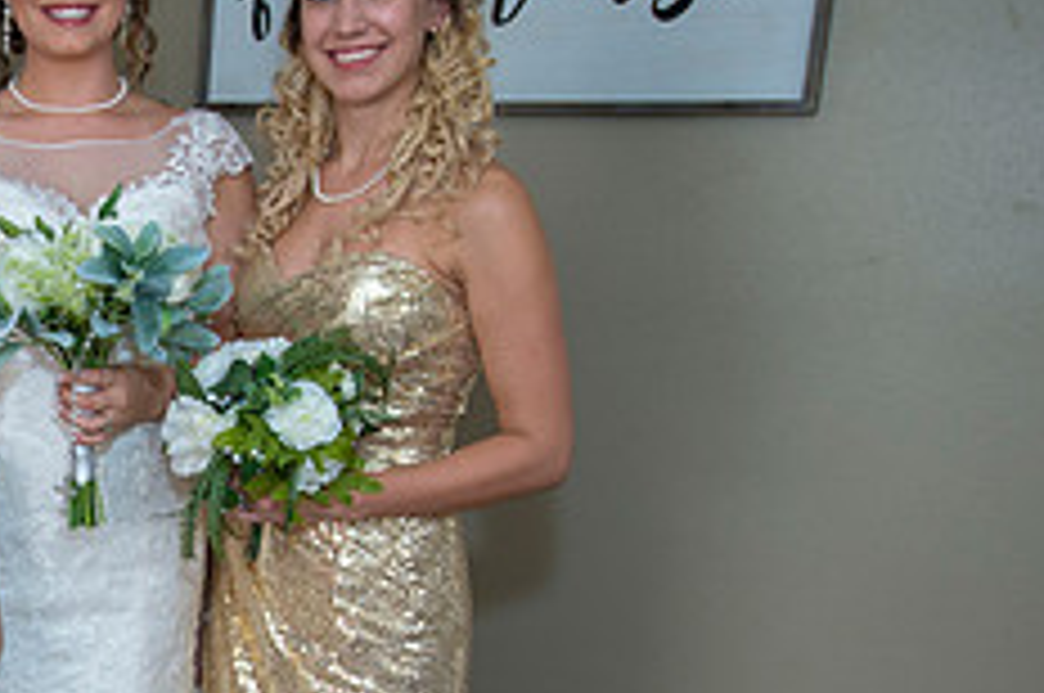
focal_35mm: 60
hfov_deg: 29.8
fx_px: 1738
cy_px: 558
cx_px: -130
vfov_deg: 22.2
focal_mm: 24
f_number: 3.5
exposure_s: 1/160
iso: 1250
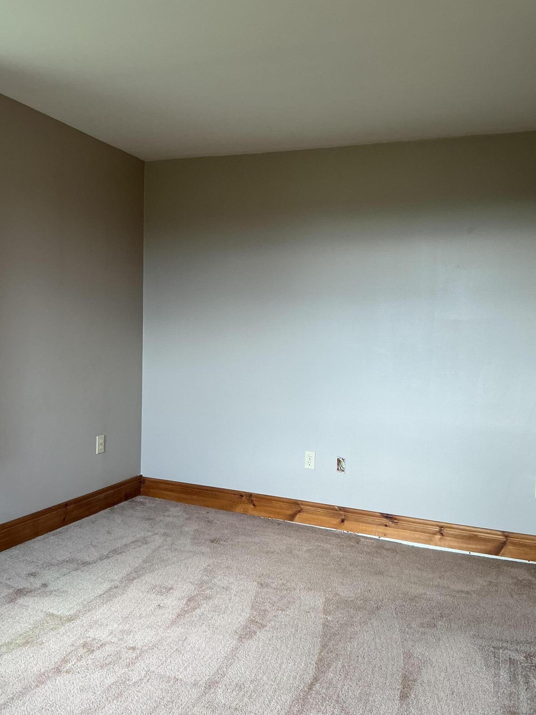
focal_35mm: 29
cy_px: 358
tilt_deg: -2.4
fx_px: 599
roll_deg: -1.1
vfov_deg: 61.7
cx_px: 268
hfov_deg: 48.2
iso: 40
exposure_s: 1/60
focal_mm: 3
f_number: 1.8
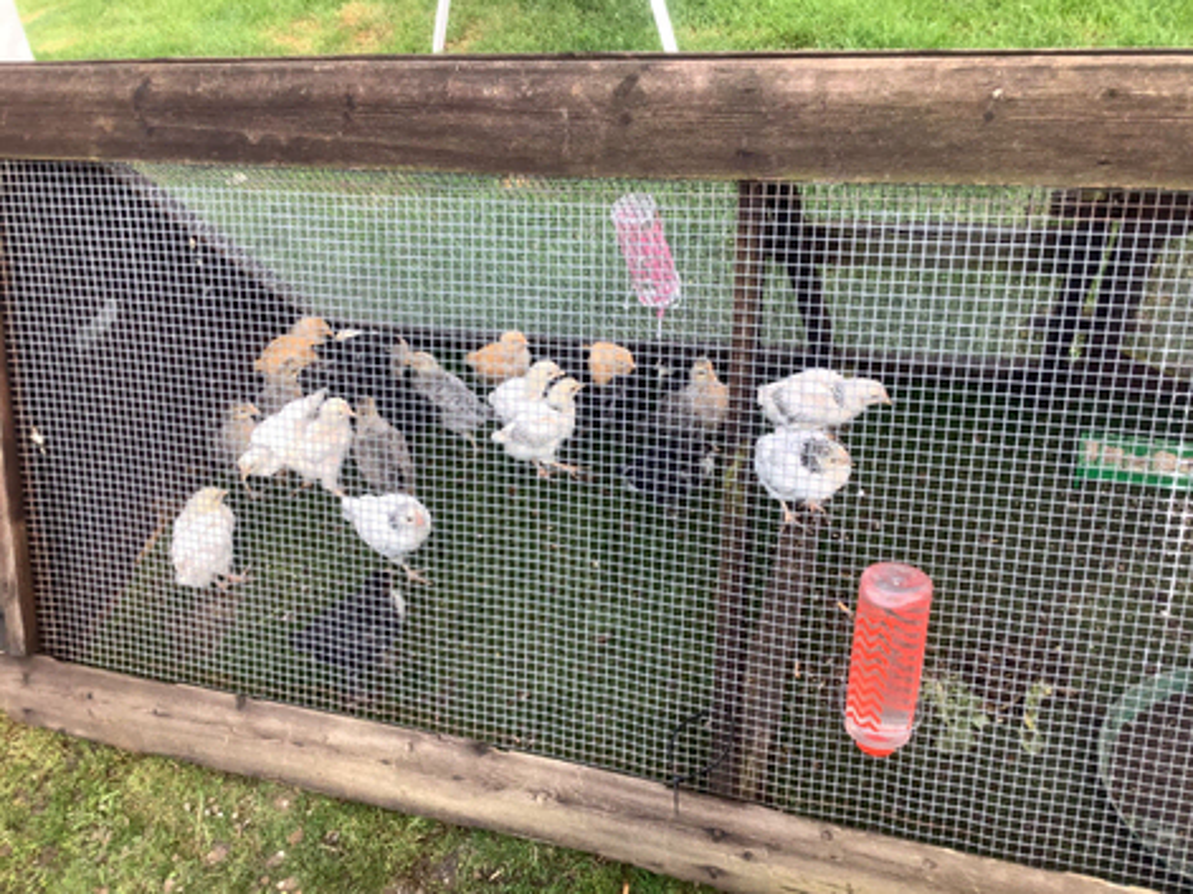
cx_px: 596
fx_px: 1068
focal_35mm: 31
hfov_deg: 58.4
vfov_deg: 45.4
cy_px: 447
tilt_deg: -40.2
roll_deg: +15.0
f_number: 2.4
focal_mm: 3.3
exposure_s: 1/134
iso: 25
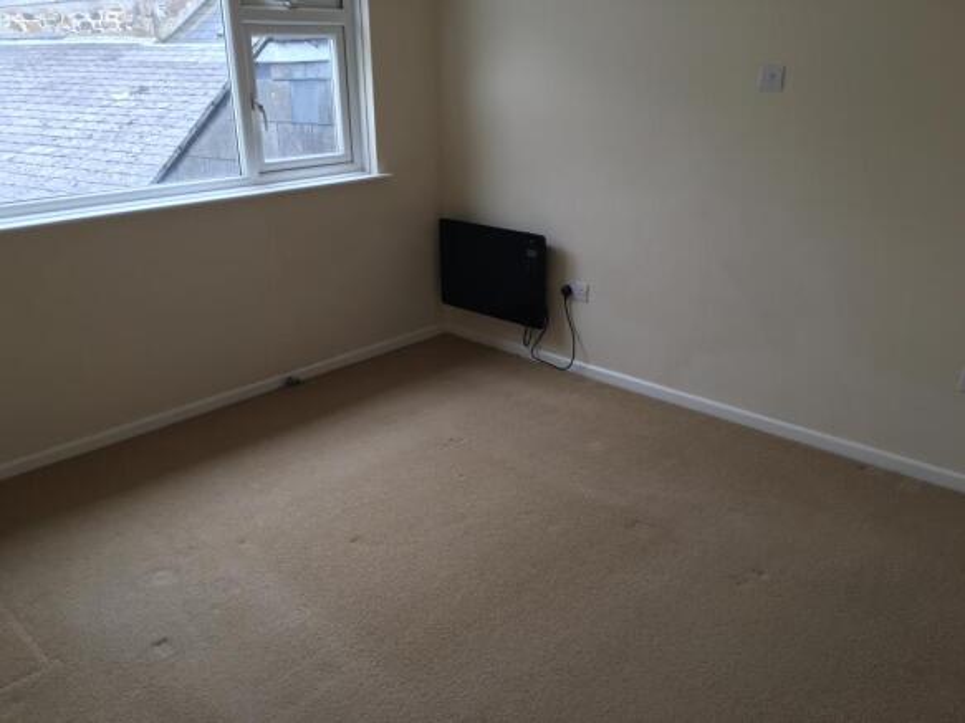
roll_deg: -1.2
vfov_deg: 48.2
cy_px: 362
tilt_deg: -19.8
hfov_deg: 61.7
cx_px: 482
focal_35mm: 29
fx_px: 808
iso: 32
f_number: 2.2
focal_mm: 4.15
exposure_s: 1/100
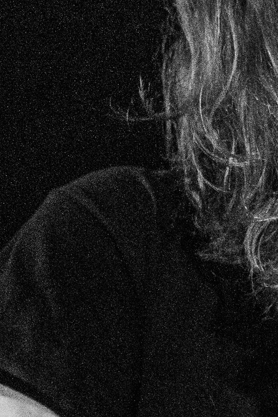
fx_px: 1610
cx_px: 453
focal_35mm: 139
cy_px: 559
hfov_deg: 9.5
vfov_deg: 14.1
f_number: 2.8
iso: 5000
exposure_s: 1/250
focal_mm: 28
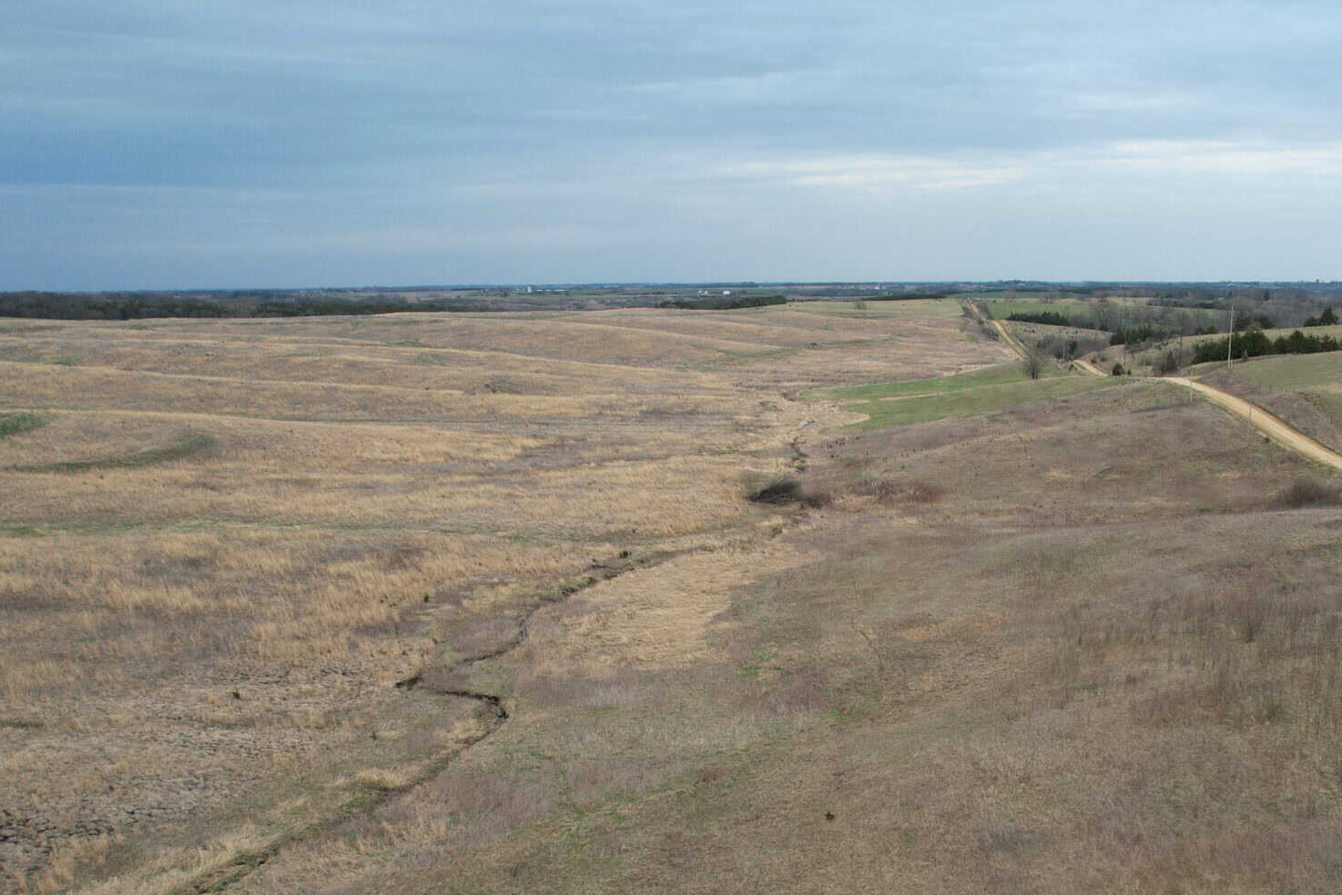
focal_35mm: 38
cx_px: 922
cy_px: 744
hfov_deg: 49.6
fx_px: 1416
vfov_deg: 33.8
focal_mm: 8.4
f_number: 2.8
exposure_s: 1/500
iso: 100
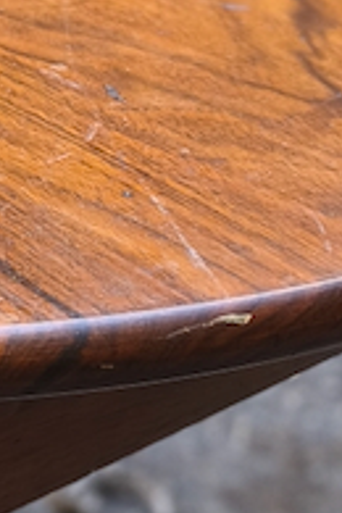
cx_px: 8
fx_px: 2237
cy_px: 171
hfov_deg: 8.7
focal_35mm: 157
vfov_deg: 13.1
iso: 80
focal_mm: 5.35
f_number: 1.7
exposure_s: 1/100
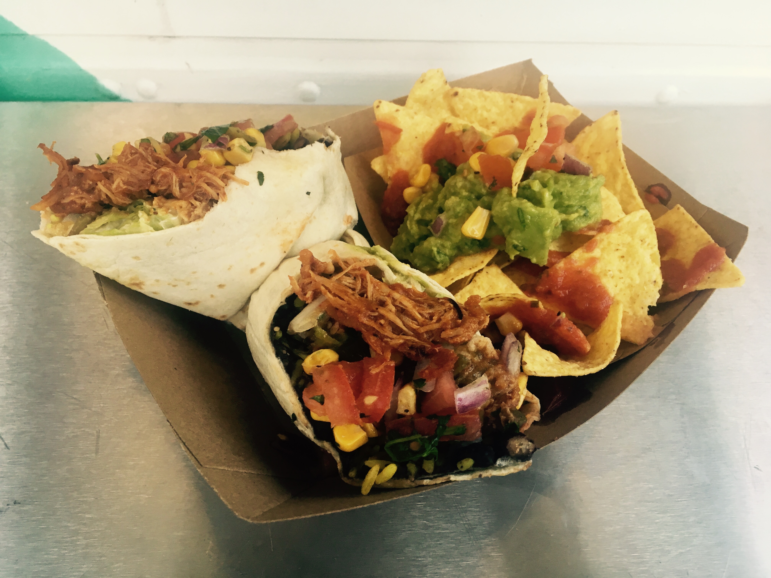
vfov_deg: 48.2
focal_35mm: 29
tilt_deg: -52.5
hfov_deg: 61.7
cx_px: 386
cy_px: 289
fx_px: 646
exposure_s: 1/33
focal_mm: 4.15
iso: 40
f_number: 2.2
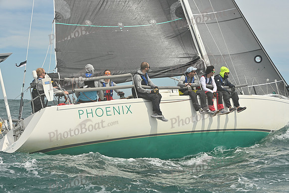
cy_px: 96
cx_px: 144
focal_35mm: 70
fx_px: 562
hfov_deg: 28.8
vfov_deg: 19.5
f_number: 11
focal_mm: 70
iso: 320
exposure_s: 1/1250
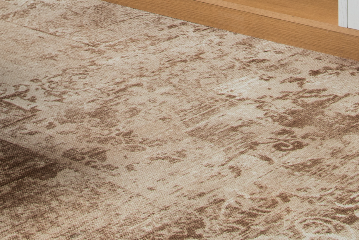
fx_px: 1197
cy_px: -336
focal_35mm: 120
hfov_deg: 17.0
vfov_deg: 10.0
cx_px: 128
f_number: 11
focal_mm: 20
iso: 100
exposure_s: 1/10
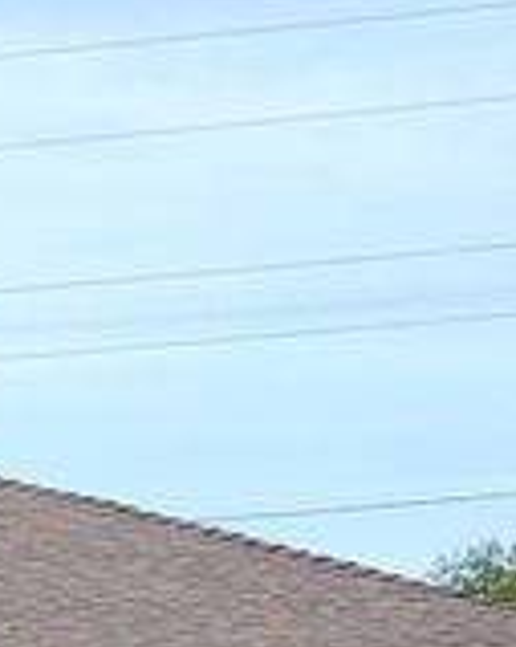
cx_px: -451
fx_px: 3688
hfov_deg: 7.7
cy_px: 832
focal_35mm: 193
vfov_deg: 9.8
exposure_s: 1/250
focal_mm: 34
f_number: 8
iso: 200
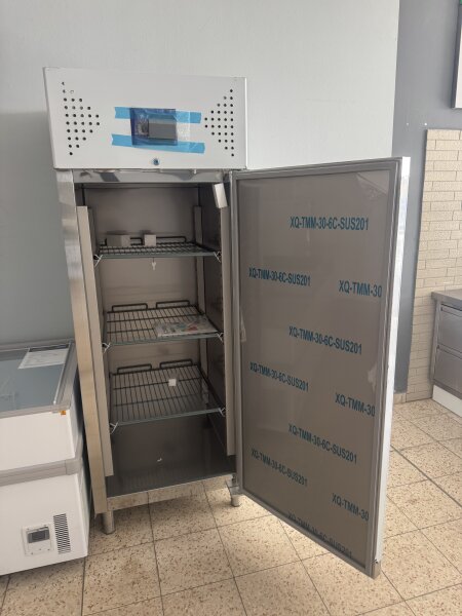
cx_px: 231
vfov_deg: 71.6
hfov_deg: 56.8
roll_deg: -0.5
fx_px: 427
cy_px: 308
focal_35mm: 24
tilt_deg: -13.2
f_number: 1.78
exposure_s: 1/121
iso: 160
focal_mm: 6.76
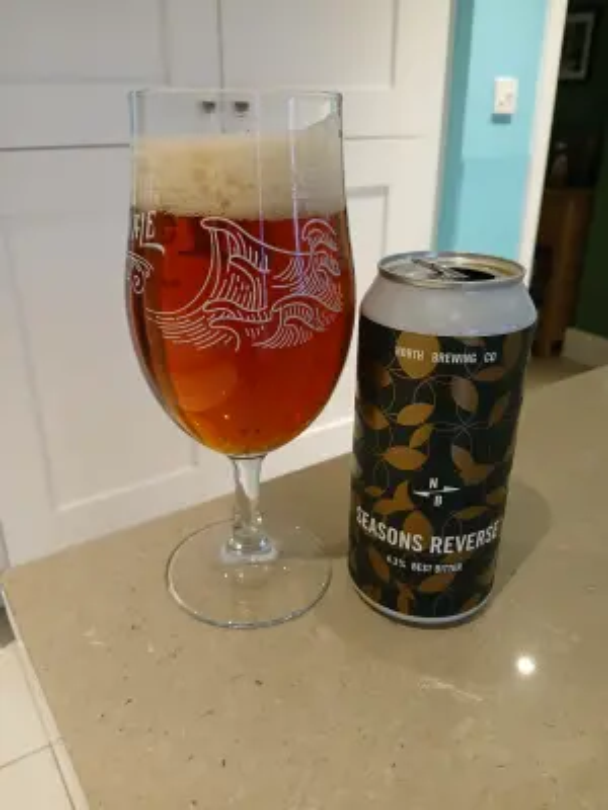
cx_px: 304
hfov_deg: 53.1
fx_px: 609
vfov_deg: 67.3
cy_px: 405
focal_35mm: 26
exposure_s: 1/50
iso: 320
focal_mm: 3.98
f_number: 1.8
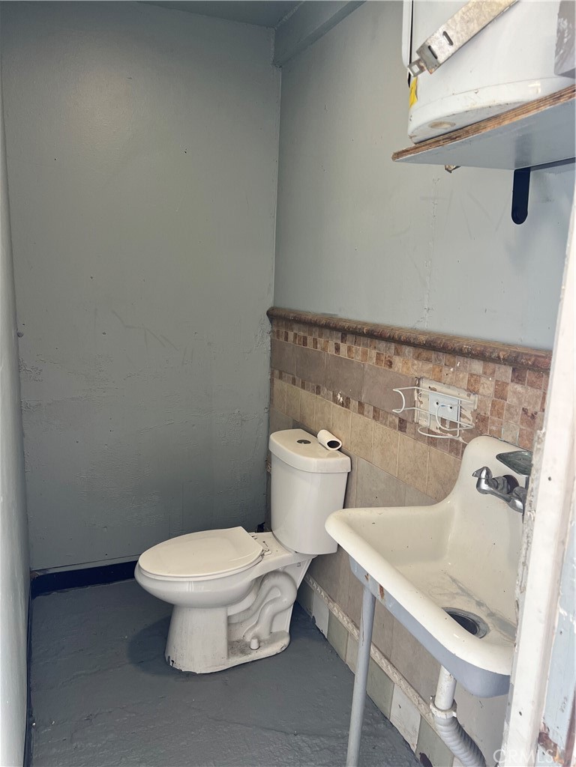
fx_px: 577
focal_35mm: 26
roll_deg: -1.4
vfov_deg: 67.3
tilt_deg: -11.3
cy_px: 384
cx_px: 288
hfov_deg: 53.1
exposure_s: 1/60
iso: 64
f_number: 1.5
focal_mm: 5.7
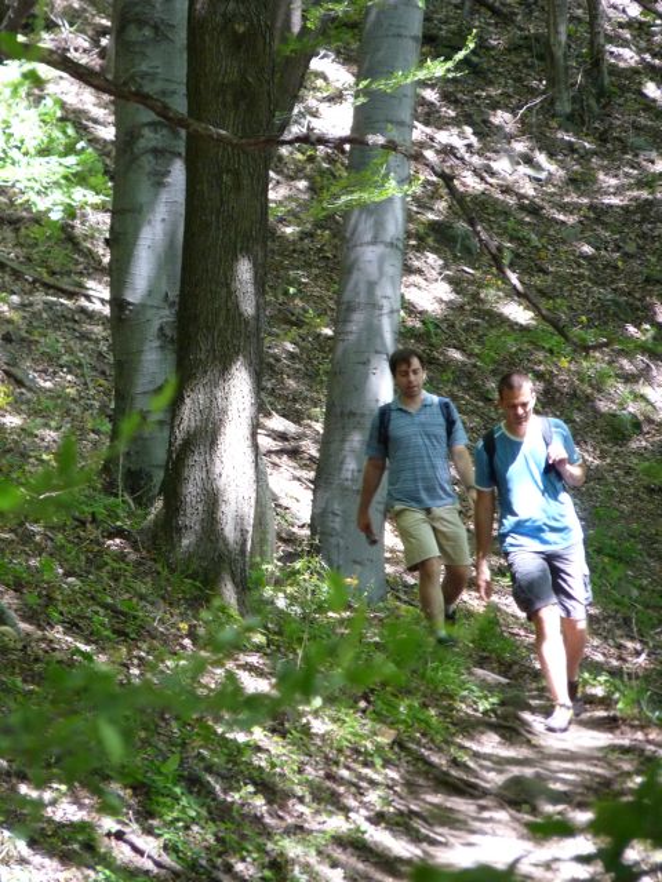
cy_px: 441
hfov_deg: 4.9
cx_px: 331
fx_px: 7701
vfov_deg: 6.6
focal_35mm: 302
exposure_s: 1/80
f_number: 3.7
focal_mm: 53.7
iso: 400
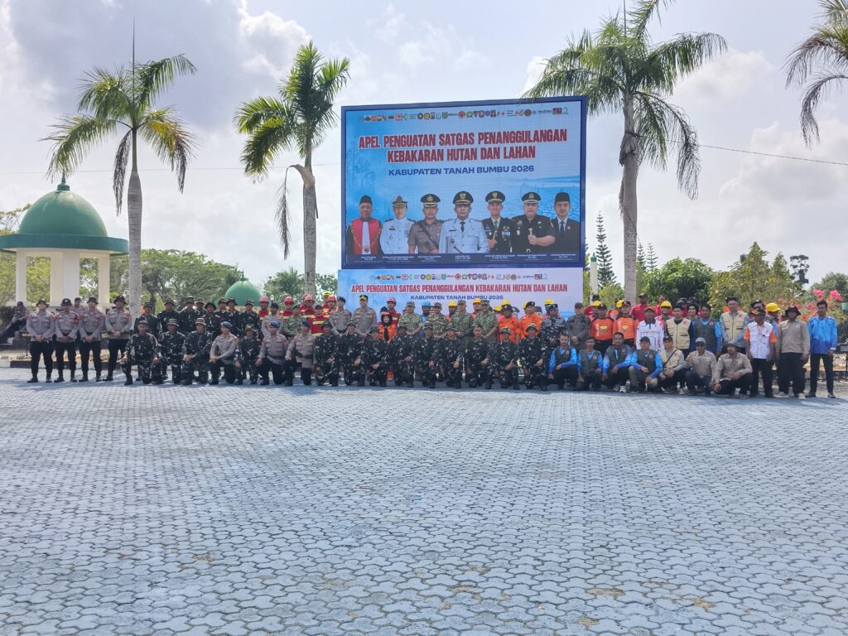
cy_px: 318
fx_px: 784
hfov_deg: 56.8
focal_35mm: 32
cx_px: 424
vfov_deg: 44.2
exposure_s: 1/315
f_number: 1.79
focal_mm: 4.84
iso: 100
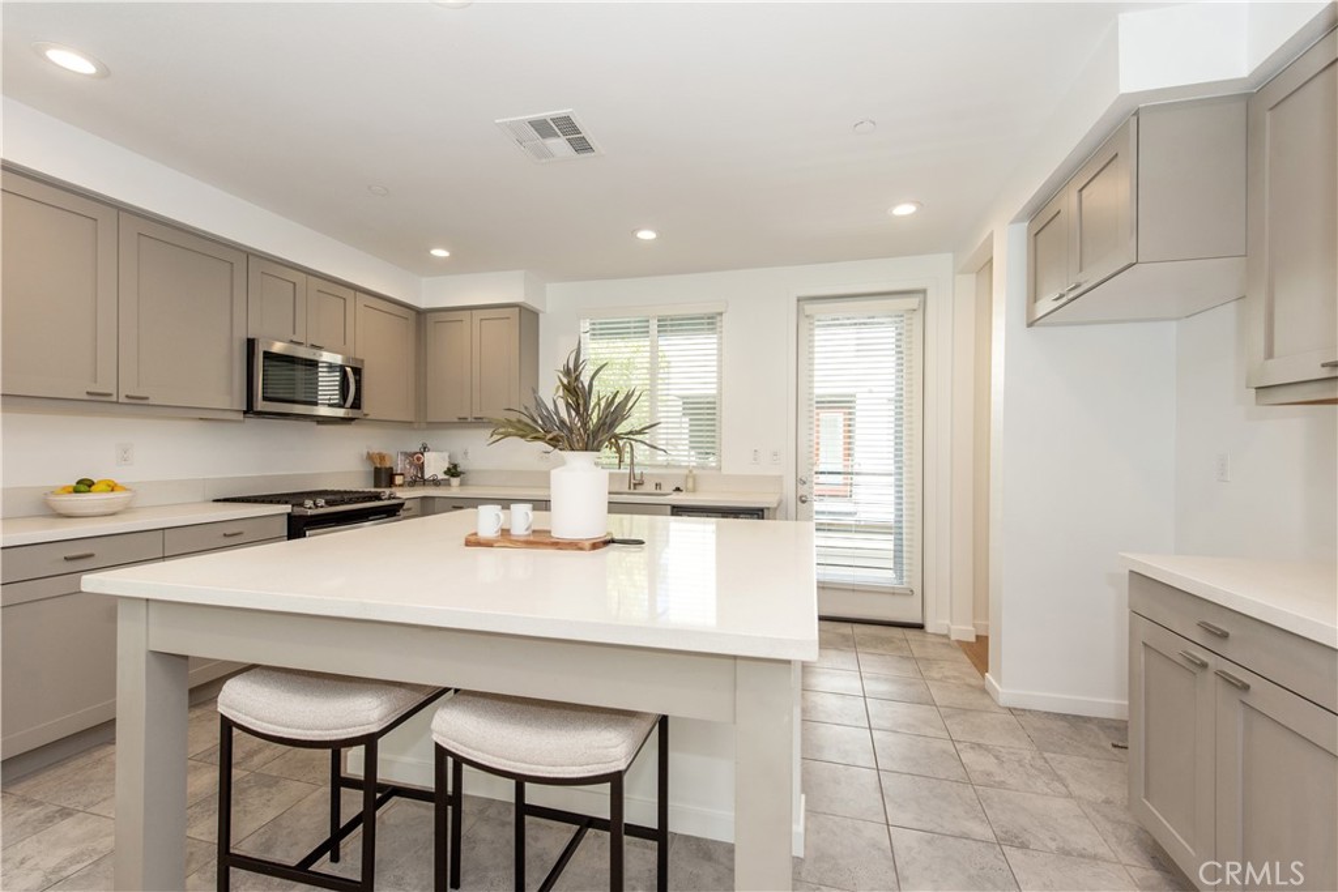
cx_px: 669
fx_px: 558
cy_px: 446
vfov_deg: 77.3
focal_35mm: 15
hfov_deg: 100.4
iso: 360
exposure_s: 1/125
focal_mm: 15
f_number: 5.6
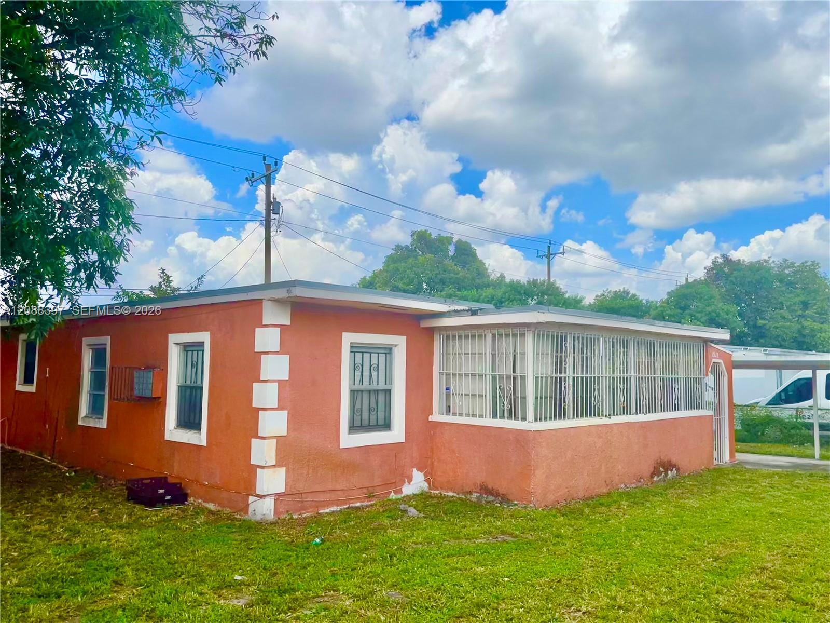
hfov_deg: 67.3
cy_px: 312
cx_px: 415
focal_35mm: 26
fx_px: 623
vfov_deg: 53.1
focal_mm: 5.1
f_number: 1.6
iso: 50
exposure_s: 1/6897
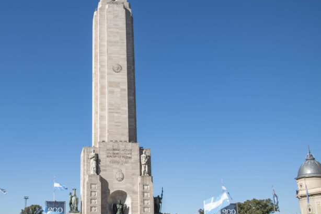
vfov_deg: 33.0
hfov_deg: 46.5
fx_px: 357
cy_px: 147
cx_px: 75
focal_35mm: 40
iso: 250
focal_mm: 24
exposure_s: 1/500
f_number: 9
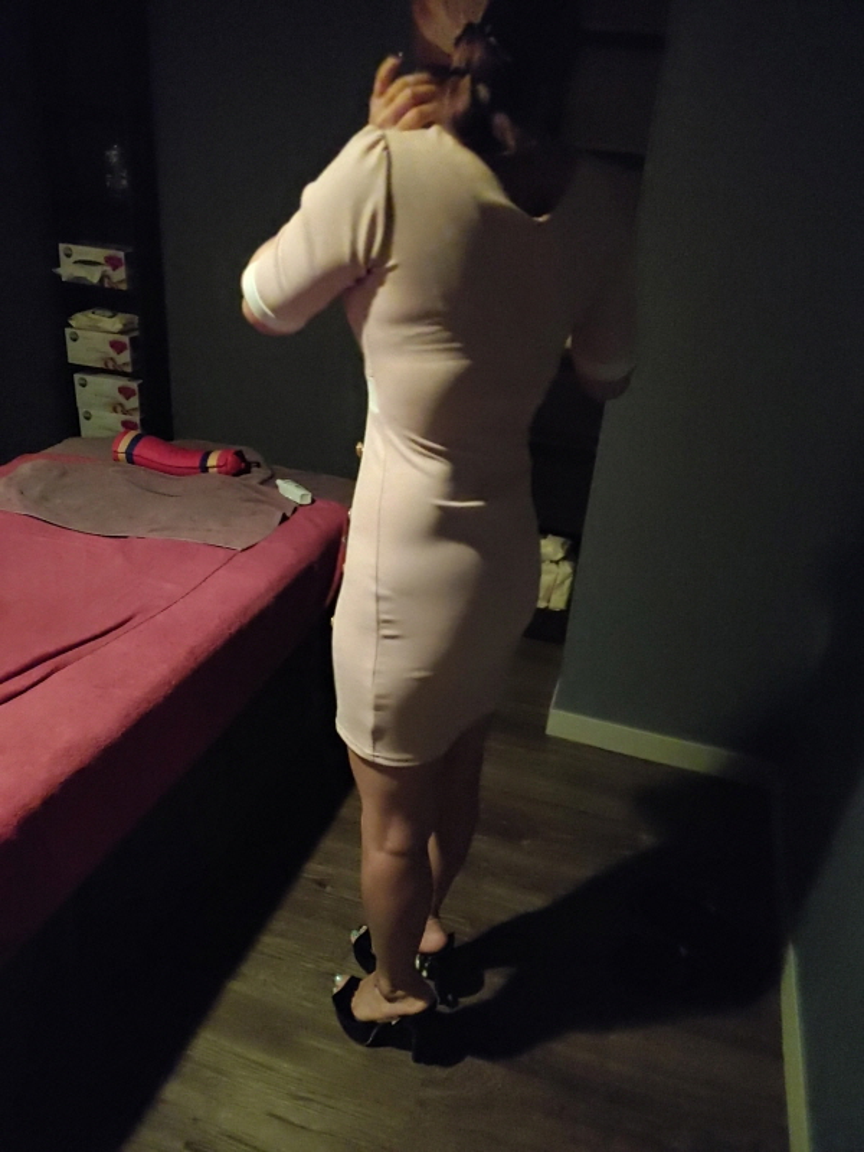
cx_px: 432
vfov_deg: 69.4
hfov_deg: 54.9
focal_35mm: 25
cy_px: 576
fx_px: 832
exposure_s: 1/10
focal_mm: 4.23
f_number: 1.5
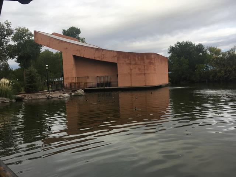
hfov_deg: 61.7
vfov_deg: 48.2
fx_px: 198
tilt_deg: -4.1
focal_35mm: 29
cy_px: 88
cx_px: 118
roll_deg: +3.1
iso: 25
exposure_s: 1/484
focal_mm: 4.15
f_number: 2.2
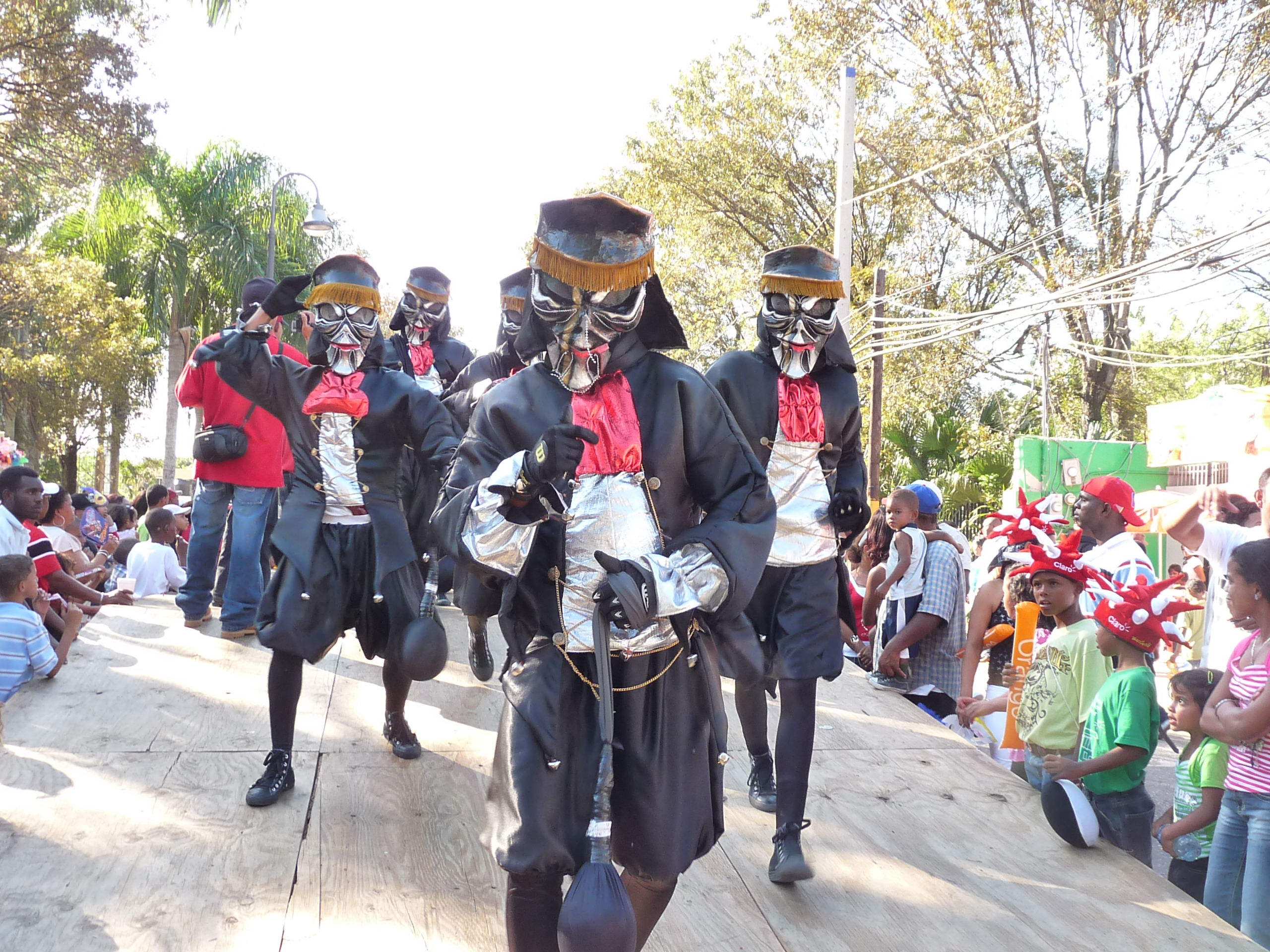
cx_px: 635
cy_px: 476
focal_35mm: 38
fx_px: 1394
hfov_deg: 49.0
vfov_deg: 37.7
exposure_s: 1/100
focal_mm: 4.8
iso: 160
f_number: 3.2
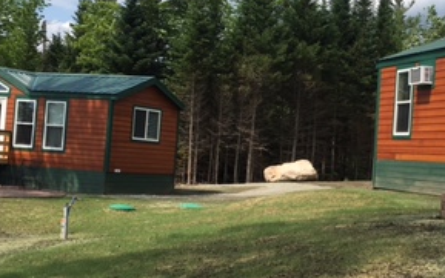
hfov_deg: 29.4
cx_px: 362
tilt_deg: +1.7
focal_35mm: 68
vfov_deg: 19.2
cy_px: 155
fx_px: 825
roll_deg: -5.1
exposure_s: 1/2331
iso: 25
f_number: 2.2
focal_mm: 4.15
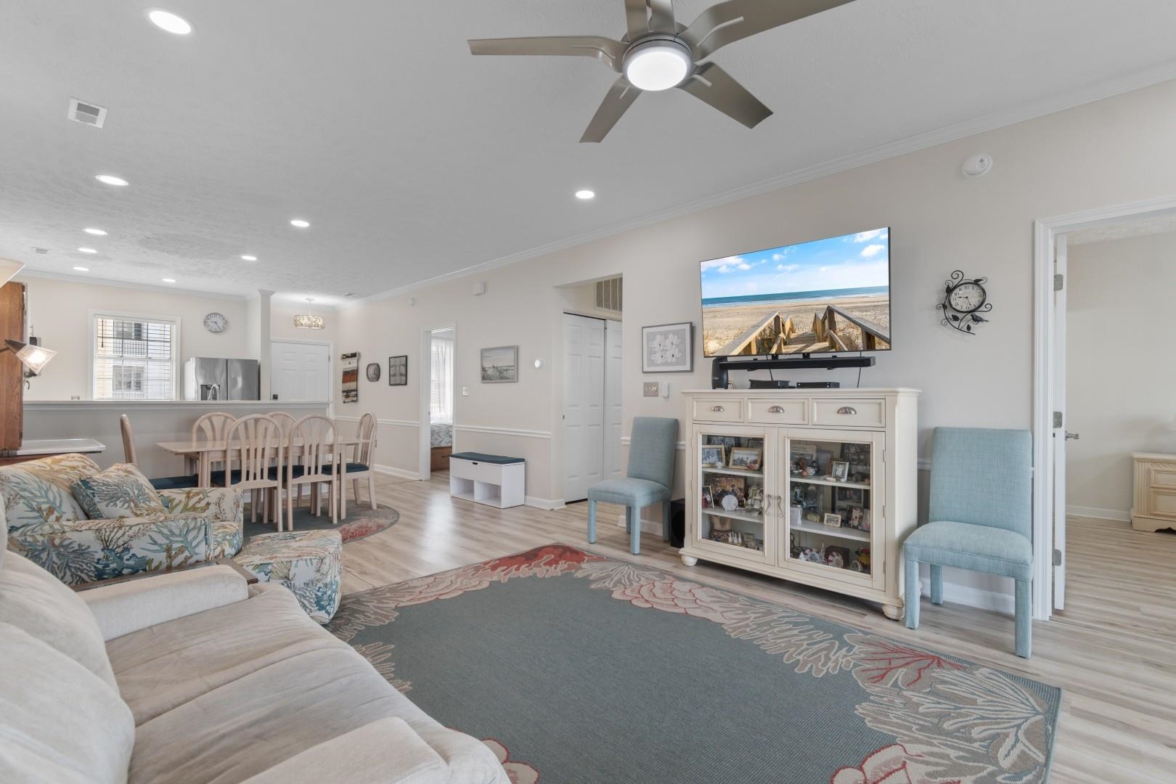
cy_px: 392
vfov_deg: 77.3
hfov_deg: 100.4
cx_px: 588
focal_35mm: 15
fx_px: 490
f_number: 4.5
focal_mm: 10
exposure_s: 1/3
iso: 100
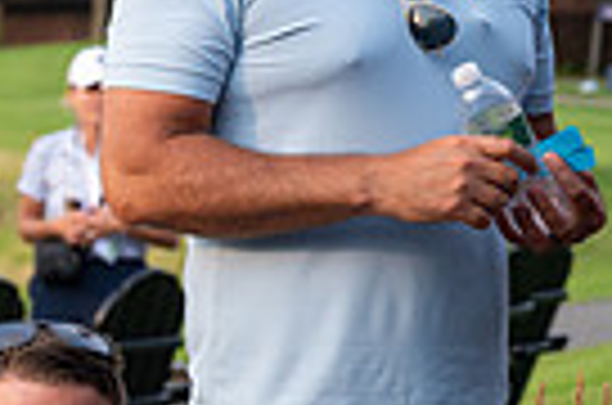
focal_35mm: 252
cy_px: 243
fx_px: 4274
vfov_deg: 5.4
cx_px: -508
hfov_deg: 7.9
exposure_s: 1/640
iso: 500
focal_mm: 59
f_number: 4
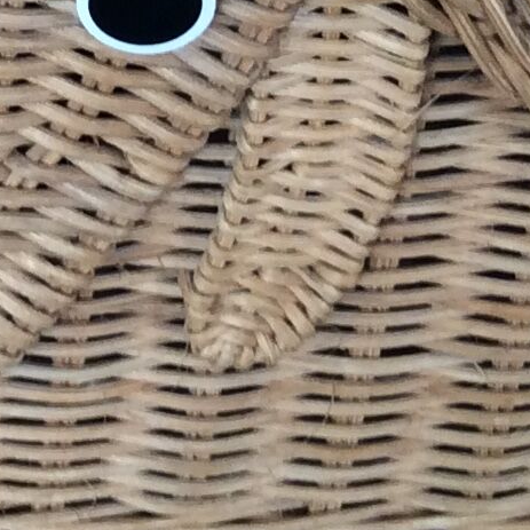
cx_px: -155
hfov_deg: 10.8
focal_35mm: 158
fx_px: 2737
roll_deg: -0.1
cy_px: -111
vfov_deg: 10.9
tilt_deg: -36.0
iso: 40
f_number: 2.4
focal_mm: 3.3
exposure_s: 1/33
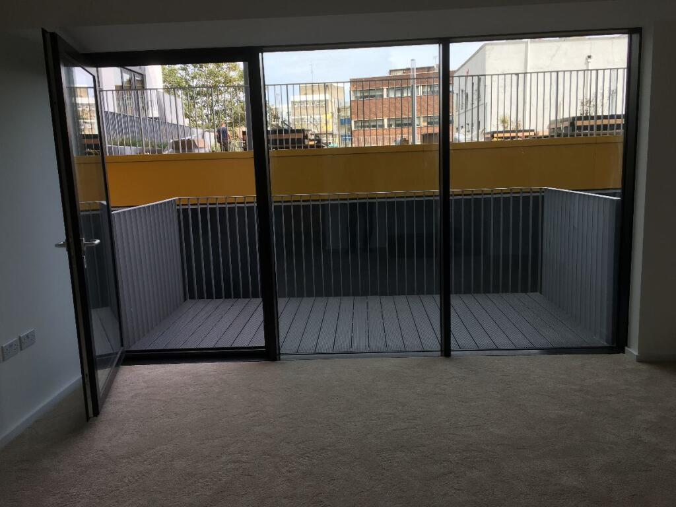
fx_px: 566
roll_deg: +1.4
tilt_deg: -8.6
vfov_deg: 48.2
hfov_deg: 61.7
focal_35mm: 29
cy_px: 254
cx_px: 338
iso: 25
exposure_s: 1/311
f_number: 2.2
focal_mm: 4.15
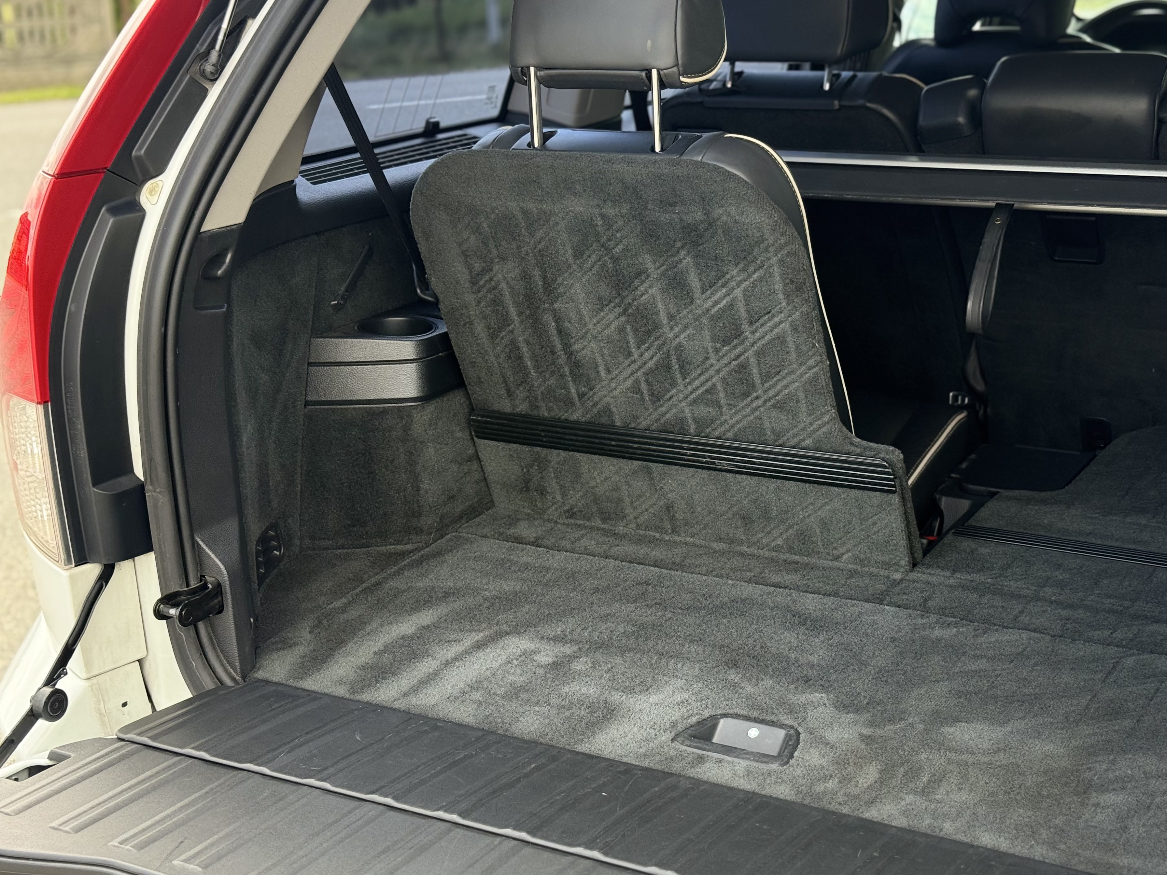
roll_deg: +2.1
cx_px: 654
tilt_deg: -15.1
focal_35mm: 54
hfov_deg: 35.5
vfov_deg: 27.0
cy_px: 482
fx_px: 1820
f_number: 1.78
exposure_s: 1/414
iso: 64
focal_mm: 6.76
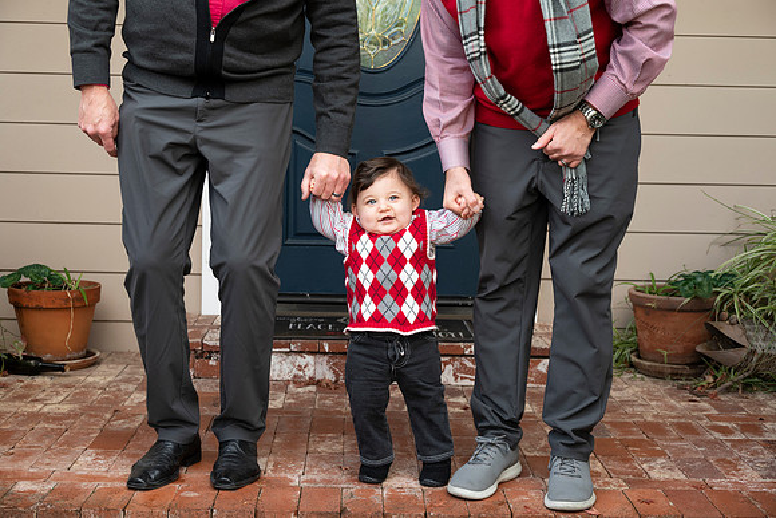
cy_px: 259
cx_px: 388
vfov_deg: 25.5
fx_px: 1143
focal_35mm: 53
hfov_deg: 37.5
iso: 400
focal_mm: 53
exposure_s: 1/100
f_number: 5.6
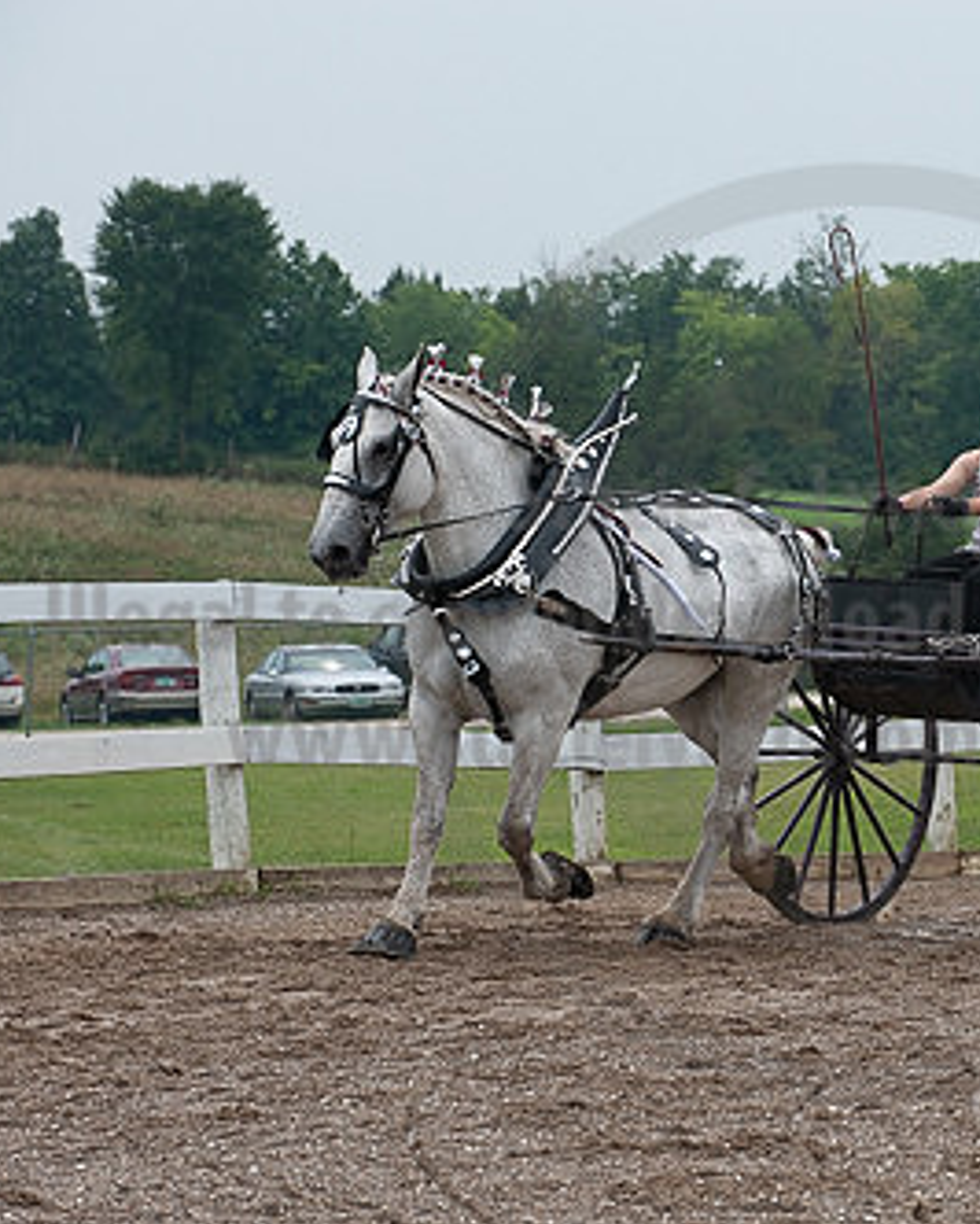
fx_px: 8766
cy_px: 614
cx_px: 847
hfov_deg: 6.4
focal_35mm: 242
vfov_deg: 8.0
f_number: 5.6
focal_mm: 170
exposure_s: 1/1000
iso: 560
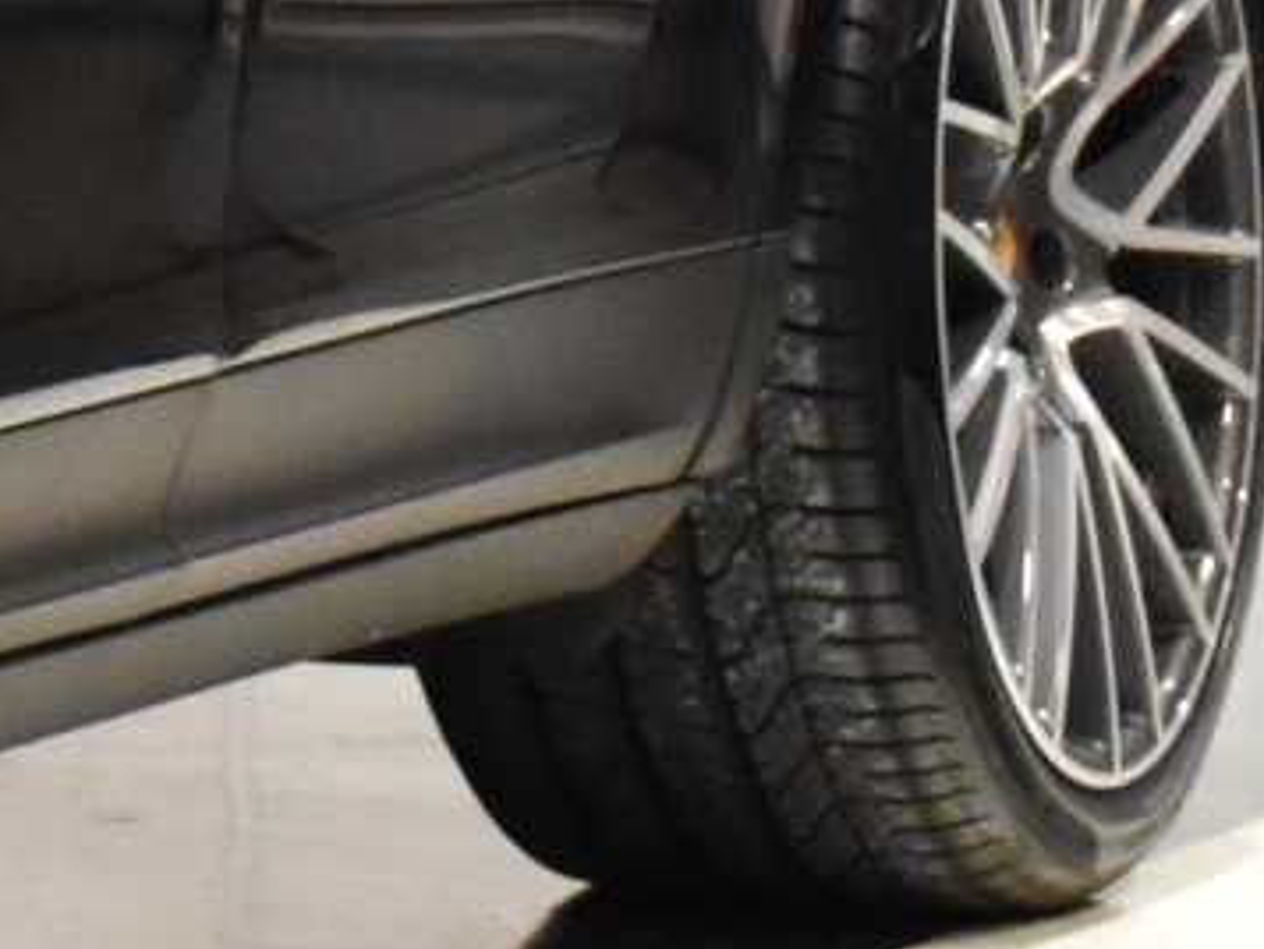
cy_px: -664
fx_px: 9826
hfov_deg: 6.6
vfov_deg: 5.5
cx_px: -2779
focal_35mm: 269
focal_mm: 26
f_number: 8
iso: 3600
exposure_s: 1/40
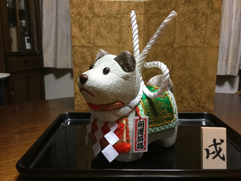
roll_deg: -0.8
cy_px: 90
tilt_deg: -10.5
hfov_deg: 58.4
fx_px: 216
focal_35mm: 31
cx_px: 120
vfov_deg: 45.4
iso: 160
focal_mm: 3.3
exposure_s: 1/30
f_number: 2.4
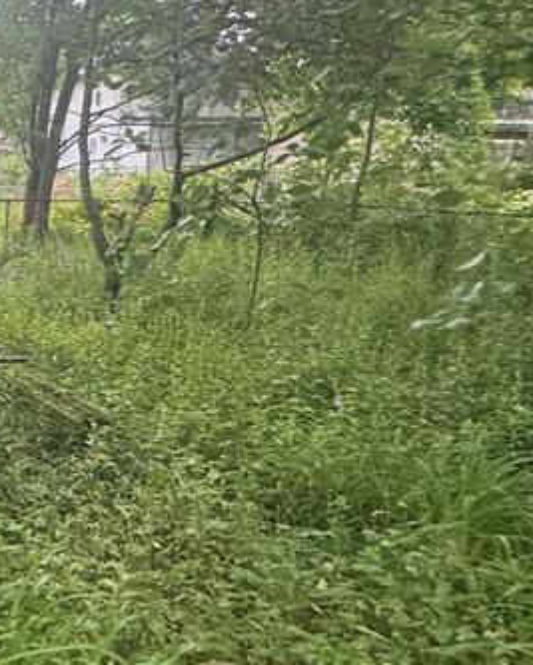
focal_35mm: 42
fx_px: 827
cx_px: -279
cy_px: 314
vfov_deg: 43.8
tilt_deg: -8.8
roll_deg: +0.4
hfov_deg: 25.8
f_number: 2.2
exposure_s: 1/99
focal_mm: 2.22
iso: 125
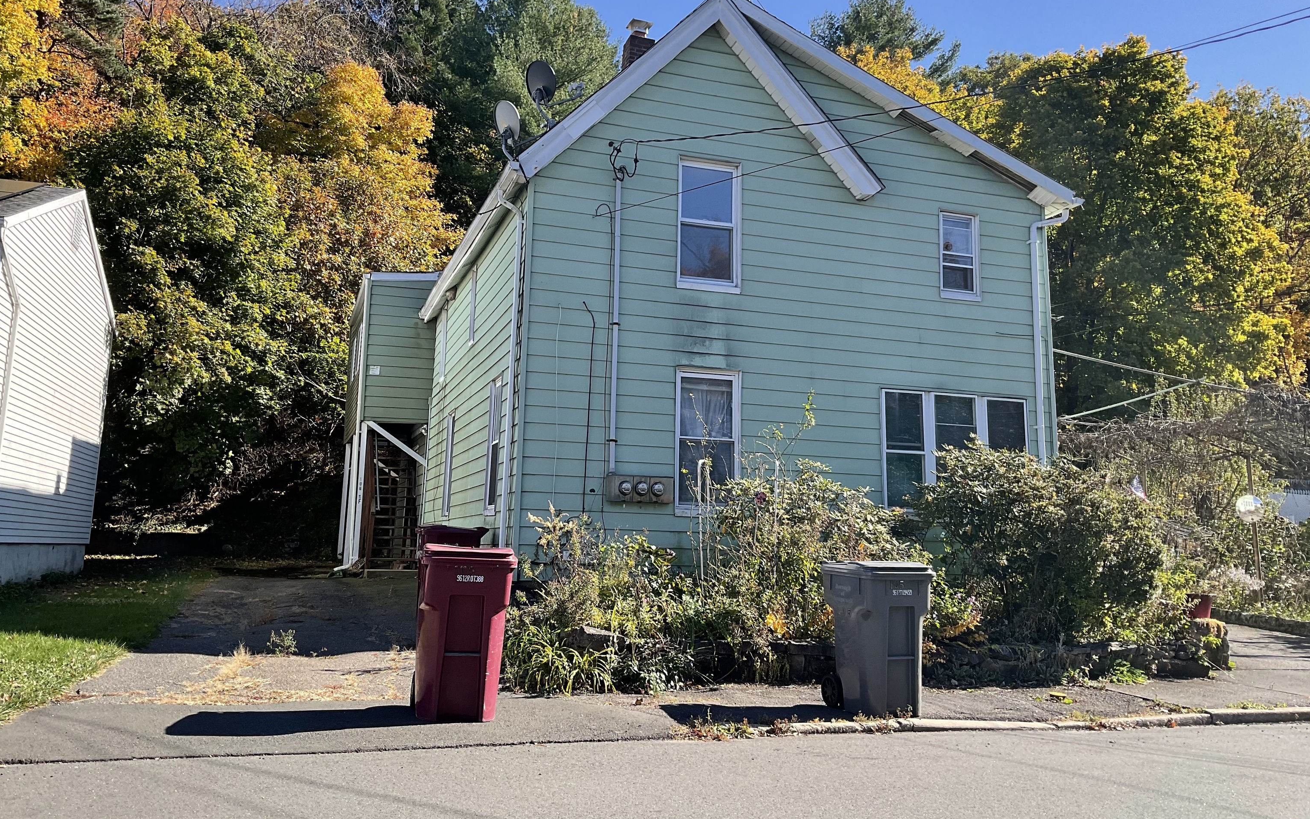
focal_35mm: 31
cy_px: 361
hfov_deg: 61.2
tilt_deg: +11.2
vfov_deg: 40.5
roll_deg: -1.3
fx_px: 1107
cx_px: 652
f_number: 1.8
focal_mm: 3
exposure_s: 1/719
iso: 16
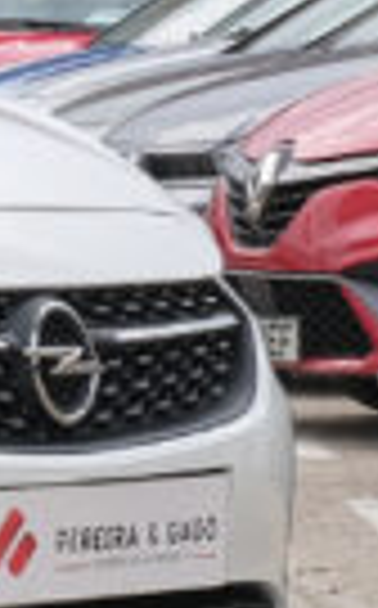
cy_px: 403
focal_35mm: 372
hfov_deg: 3.3
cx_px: -1350
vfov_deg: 5.7
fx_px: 6151
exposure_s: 1/250
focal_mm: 32.3
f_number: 9
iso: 160
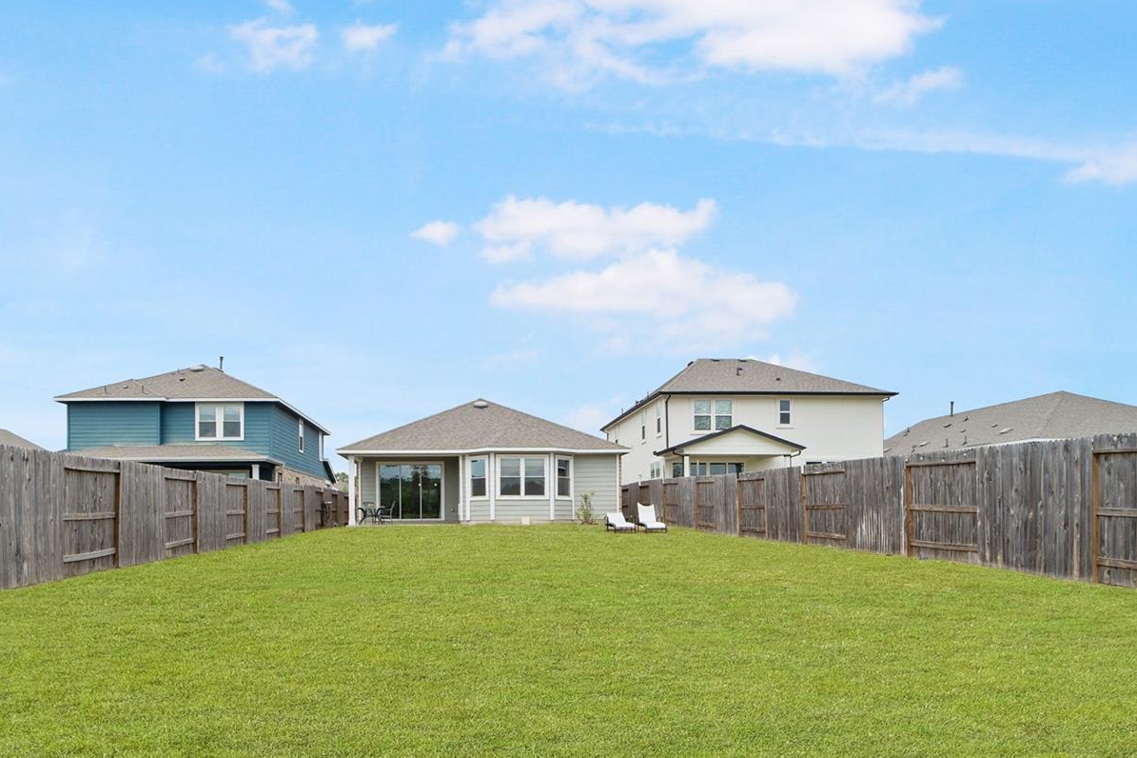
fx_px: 758
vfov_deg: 52.2
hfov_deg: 73.4
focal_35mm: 24
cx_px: 492
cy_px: 501
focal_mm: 14
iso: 320
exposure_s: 1/2000
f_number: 8
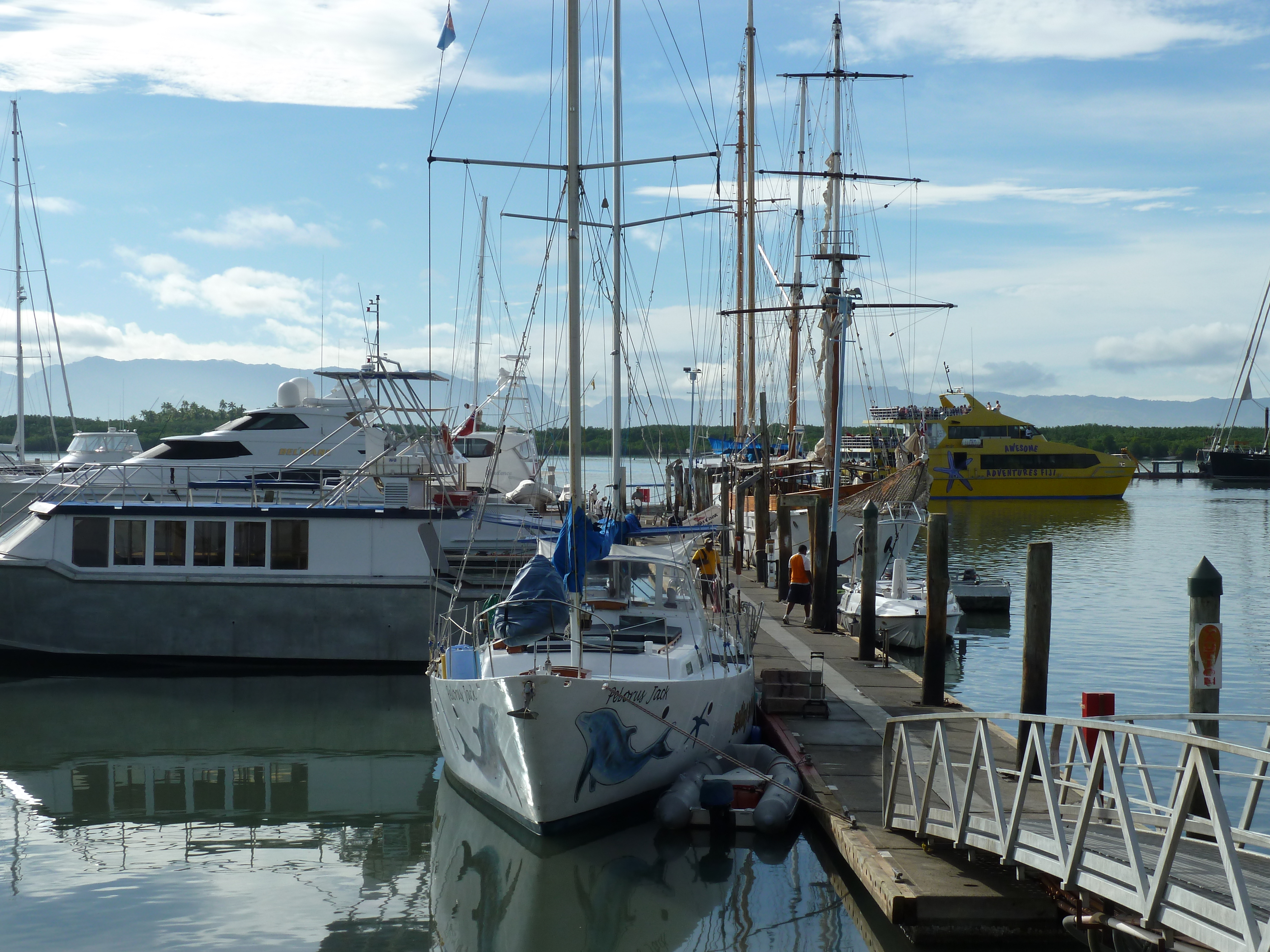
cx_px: 635
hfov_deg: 34.9
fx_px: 2018
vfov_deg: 26.6
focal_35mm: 55
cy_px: 476
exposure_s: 1/640
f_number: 5.6
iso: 80
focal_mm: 9.1
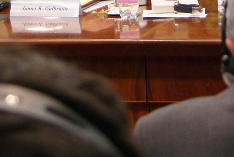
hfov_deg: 8.3
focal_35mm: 246
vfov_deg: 5.5
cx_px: 134
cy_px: -151
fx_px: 1603
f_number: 4.5
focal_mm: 35
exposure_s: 1/20
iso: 400
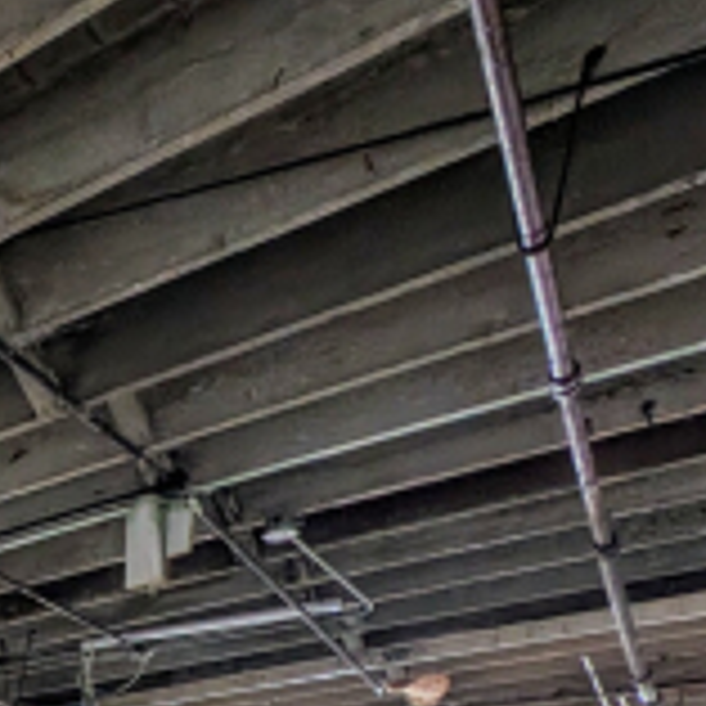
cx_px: -324
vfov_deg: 28.8
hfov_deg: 27.4
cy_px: 971
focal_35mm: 45
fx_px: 1038
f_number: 1.95
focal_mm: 2.23
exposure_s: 1/23.8
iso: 72
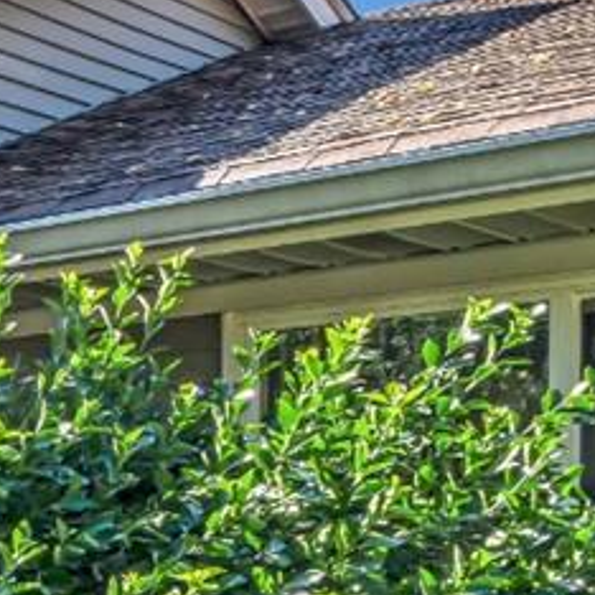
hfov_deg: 12.0
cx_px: -1104
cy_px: 623
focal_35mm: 87
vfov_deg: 19.3
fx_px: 1692
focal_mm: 16
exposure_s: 1/20
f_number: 16
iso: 200
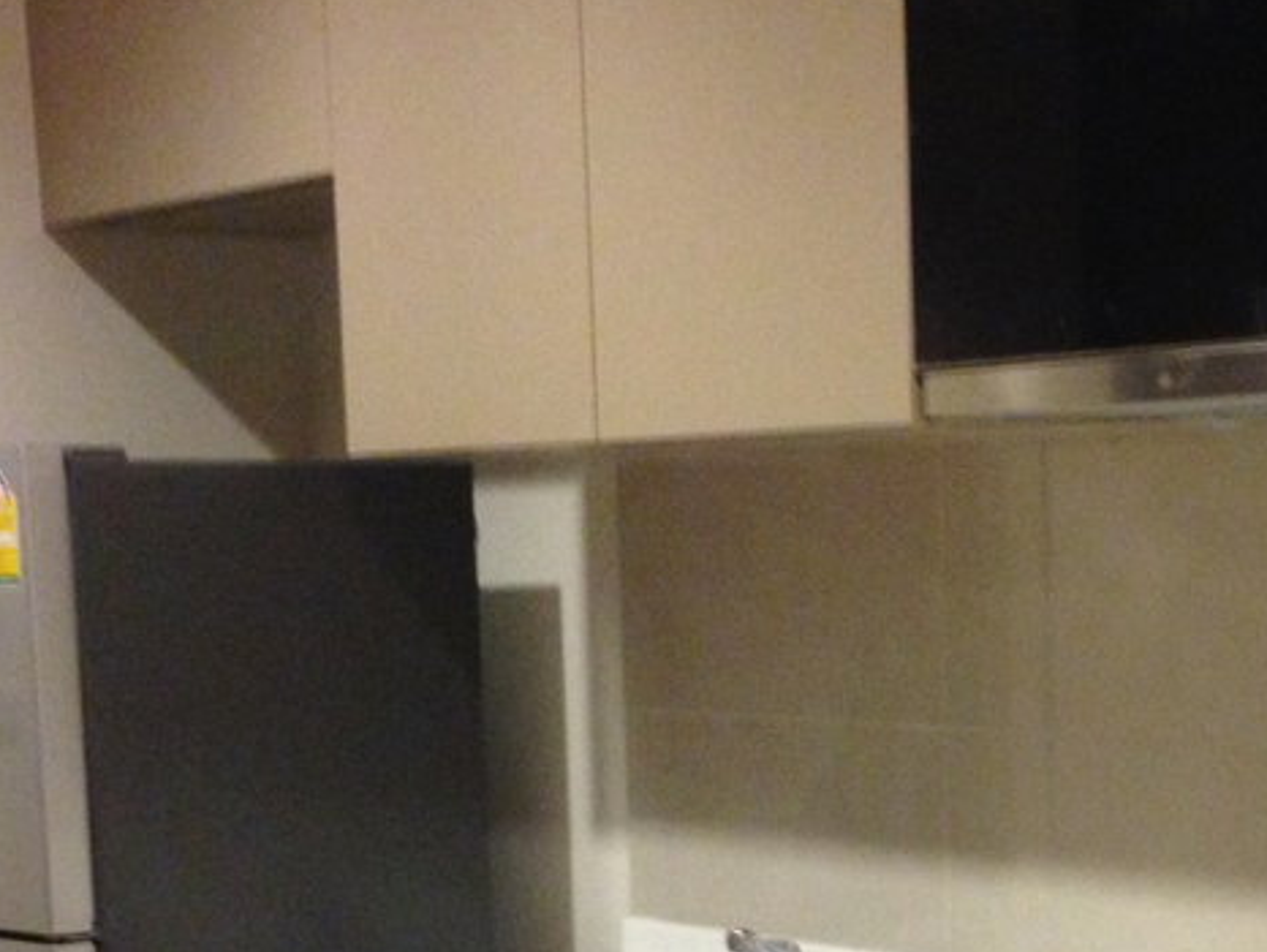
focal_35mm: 88
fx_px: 3223
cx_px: 1010
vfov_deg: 16.5
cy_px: 947
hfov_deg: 22.0
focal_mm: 4.13
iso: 320
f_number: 2.4
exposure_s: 1/20
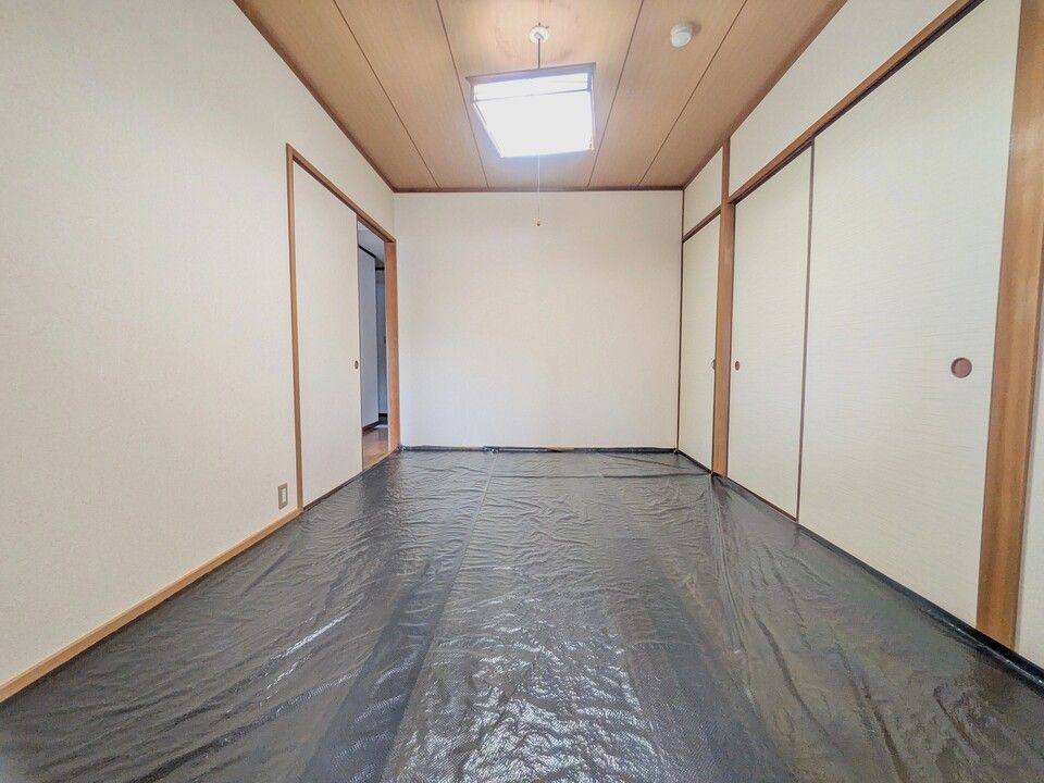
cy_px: 392
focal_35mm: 14
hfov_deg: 102.1
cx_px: 522
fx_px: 422
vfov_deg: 85.7
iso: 137
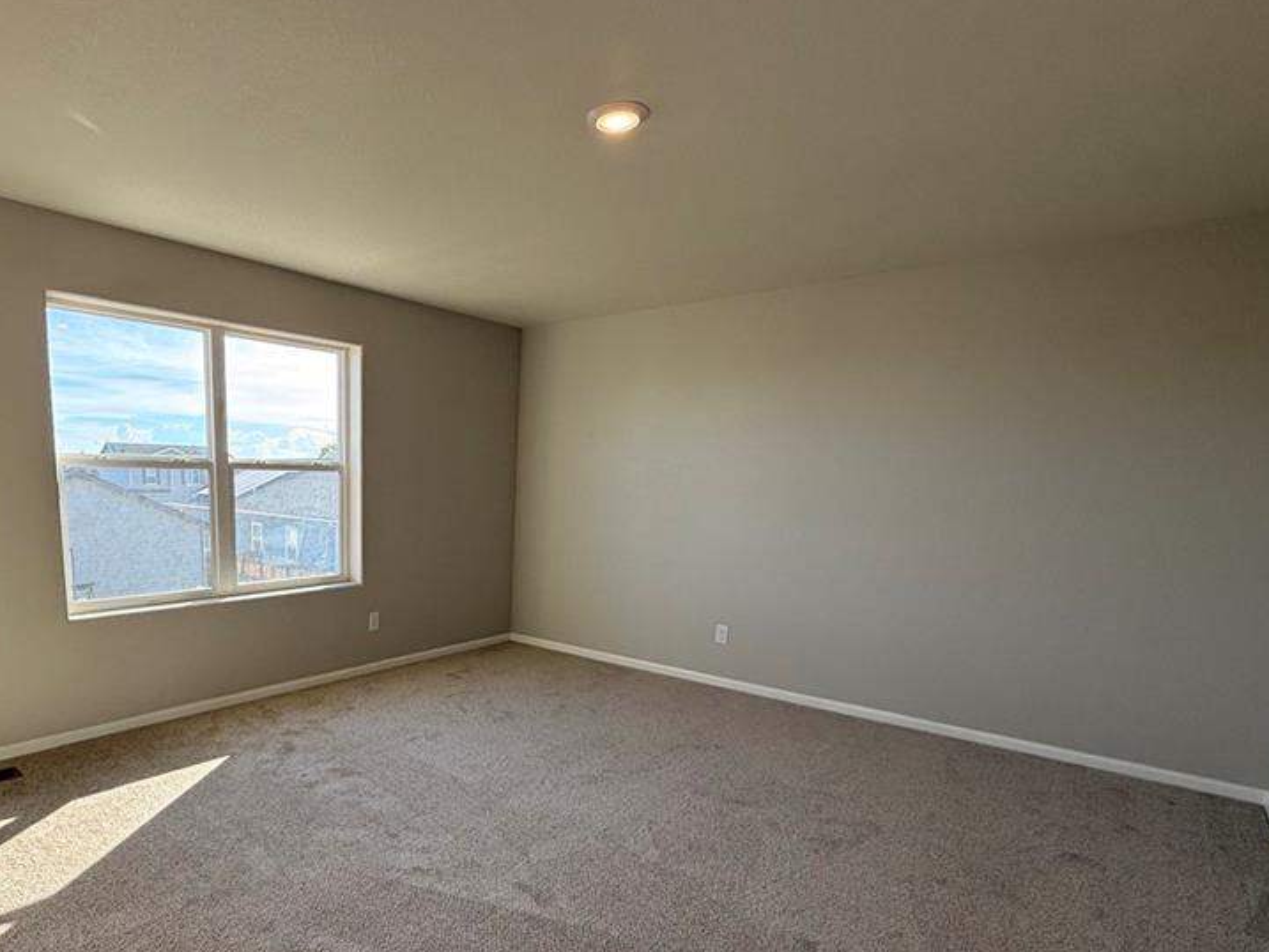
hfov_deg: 79.4
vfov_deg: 65.0
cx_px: 437
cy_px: 598
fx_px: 733
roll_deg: -1.0
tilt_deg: -9.8
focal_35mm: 20
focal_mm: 2.22
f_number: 2.2
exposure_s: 1/227
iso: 64
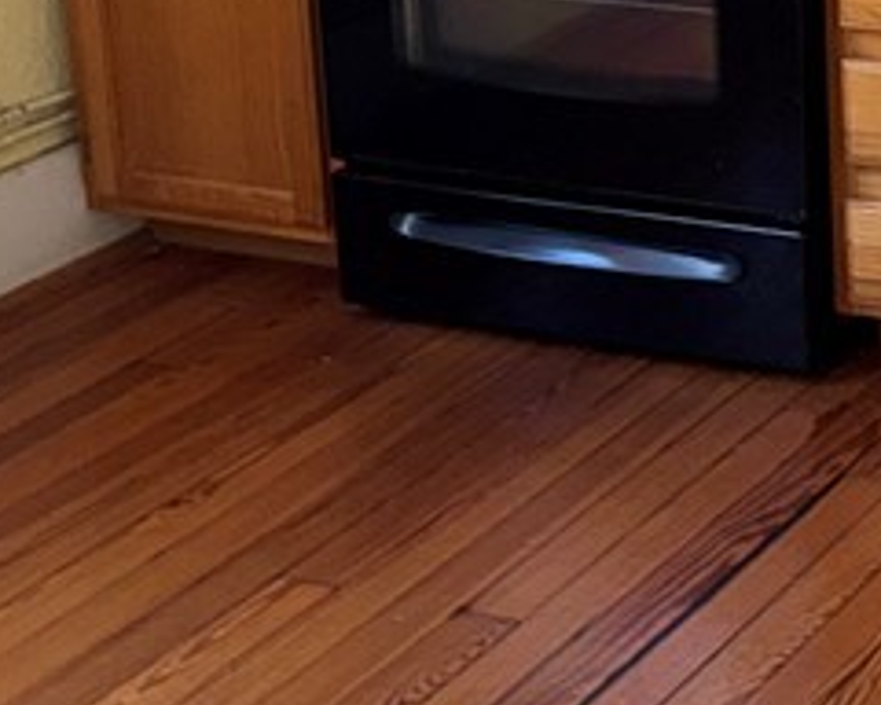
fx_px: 2607
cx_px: 1564
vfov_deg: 14.6
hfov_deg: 16.3
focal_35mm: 100
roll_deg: -0.4
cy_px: -261
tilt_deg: -11.0
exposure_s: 1/17
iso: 64
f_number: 1.78
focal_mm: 6.76
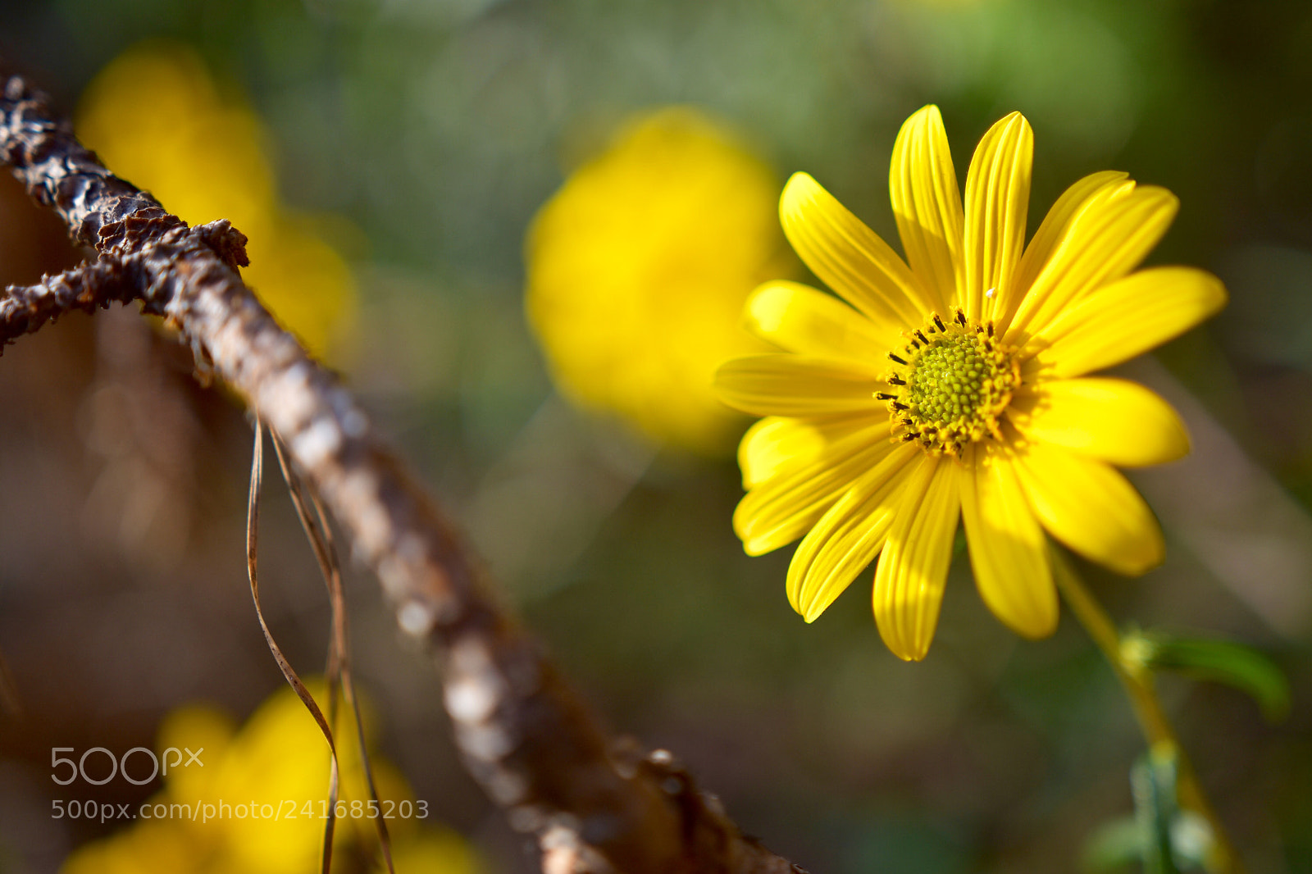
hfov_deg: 37.9
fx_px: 1913
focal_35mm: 52
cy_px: 437
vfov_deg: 25.7
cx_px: 656
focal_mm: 35
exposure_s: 1/1000
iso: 100
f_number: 1.8
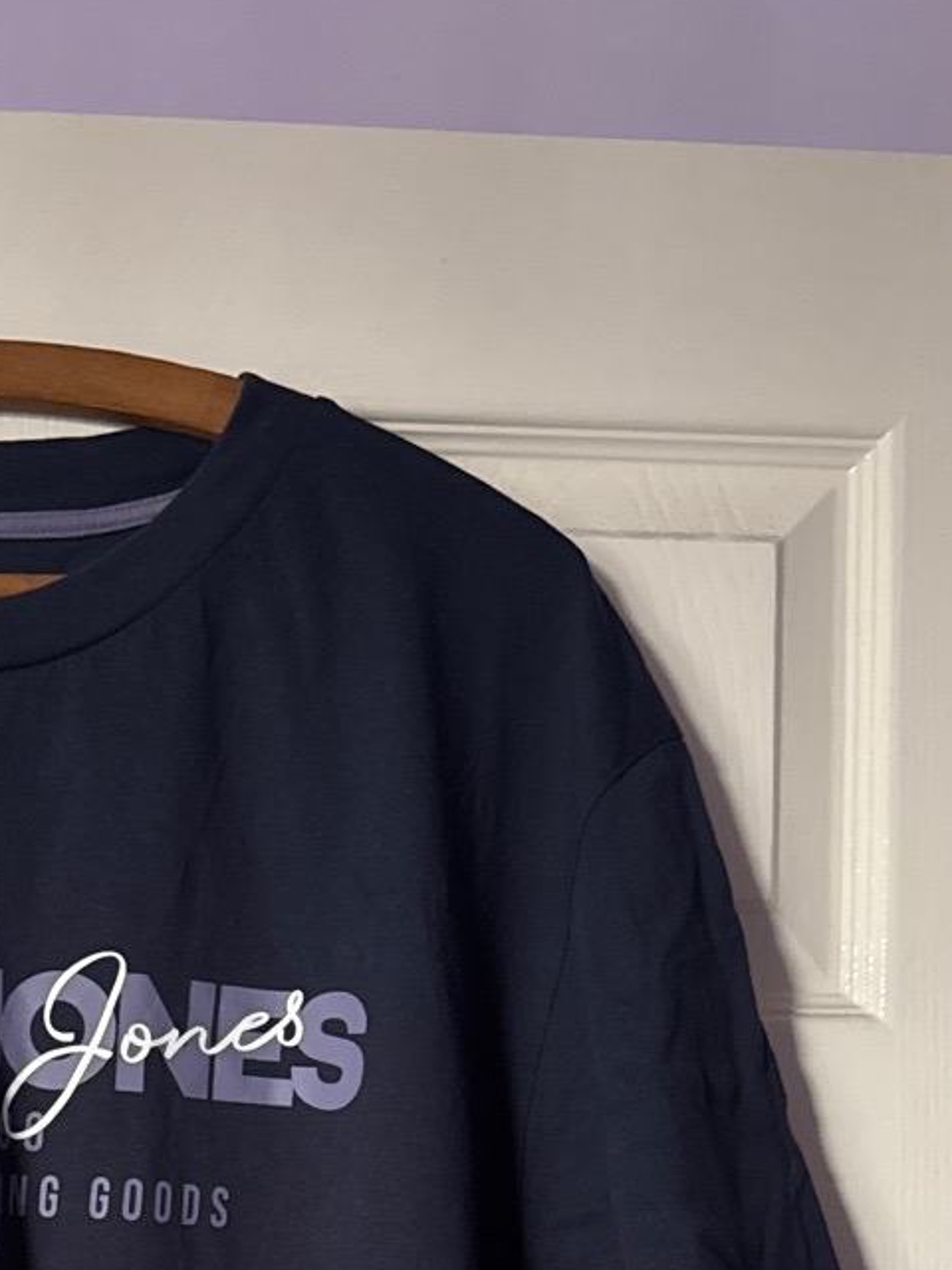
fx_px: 2200
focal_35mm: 60
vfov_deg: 28.5
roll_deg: +0.4
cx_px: 67
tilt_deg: -2.1
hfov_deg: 23.7
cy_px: 1480
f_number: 1.78
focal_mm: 6.76
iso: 1000
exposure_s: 1/39
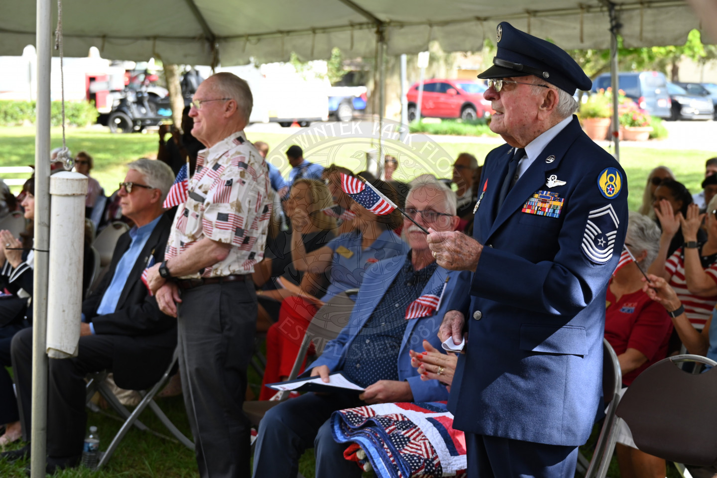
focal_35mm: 55
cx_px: 358
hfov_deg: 36.2
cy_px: 239
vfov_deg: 24.6
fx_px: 1095
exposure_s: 1/250
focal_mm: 55
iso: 400
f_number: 5.6
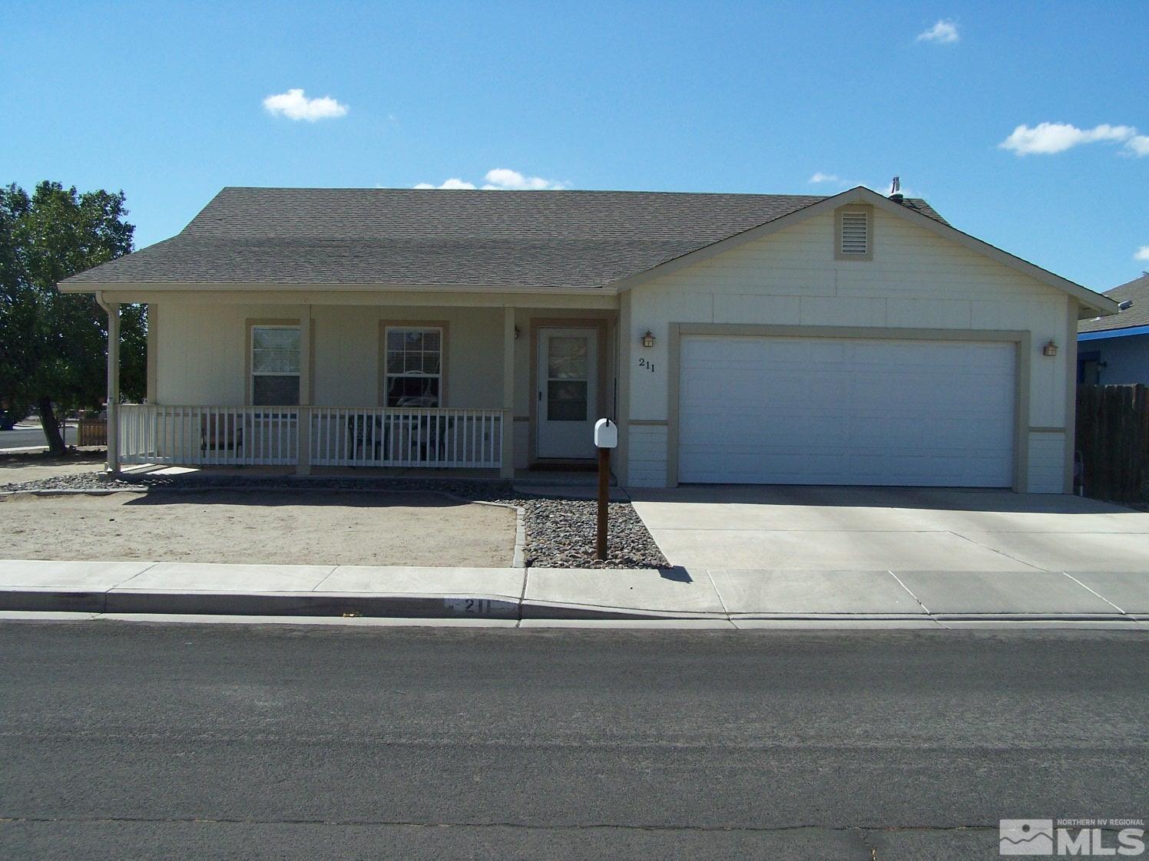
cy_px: 430
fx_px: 1261
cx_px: 574
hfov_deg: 49.0
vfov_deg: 37.7
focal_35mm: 38
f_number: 4
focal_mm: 6.3
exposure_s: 1/800
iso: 80
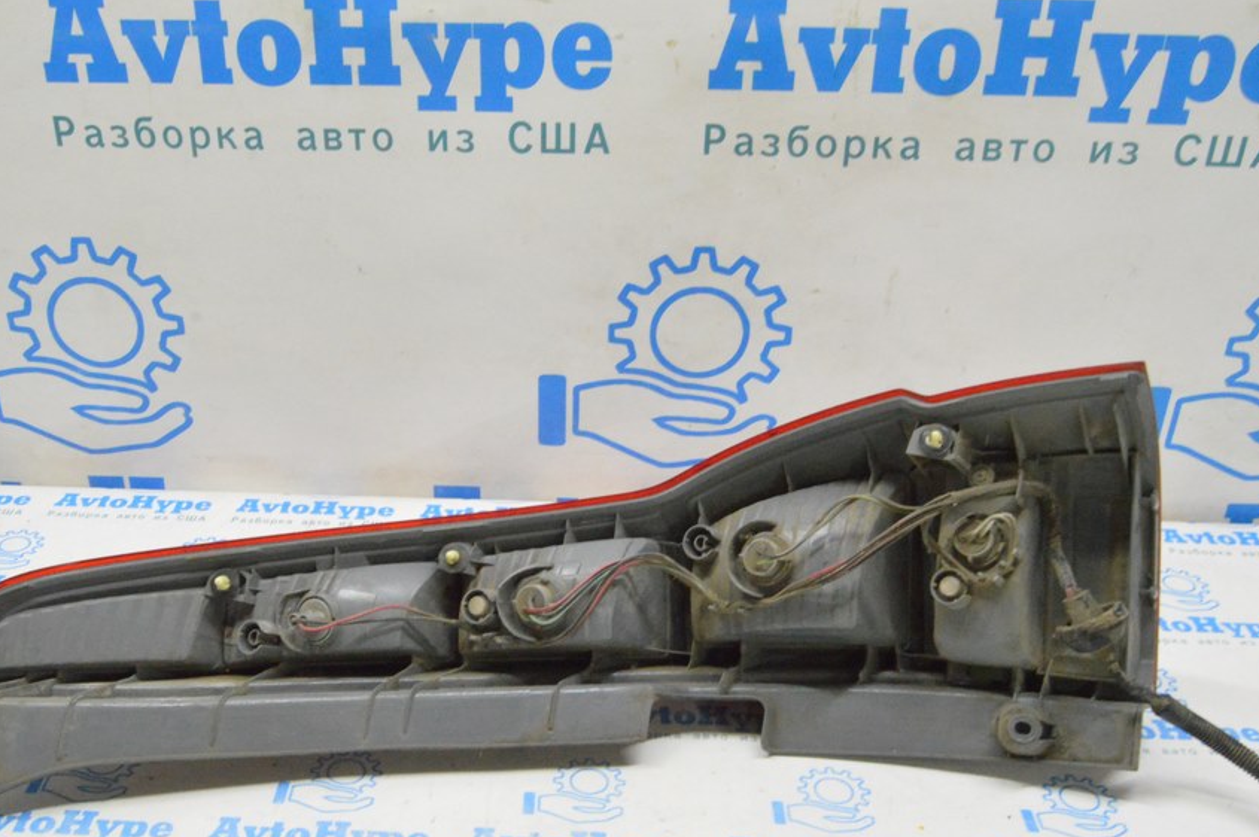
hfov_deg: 48.4
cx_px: 542
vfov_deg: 33.2
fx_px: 1398
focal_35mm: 40
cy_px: 501
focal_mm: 22
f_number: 20
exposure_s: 1/15
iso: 6400
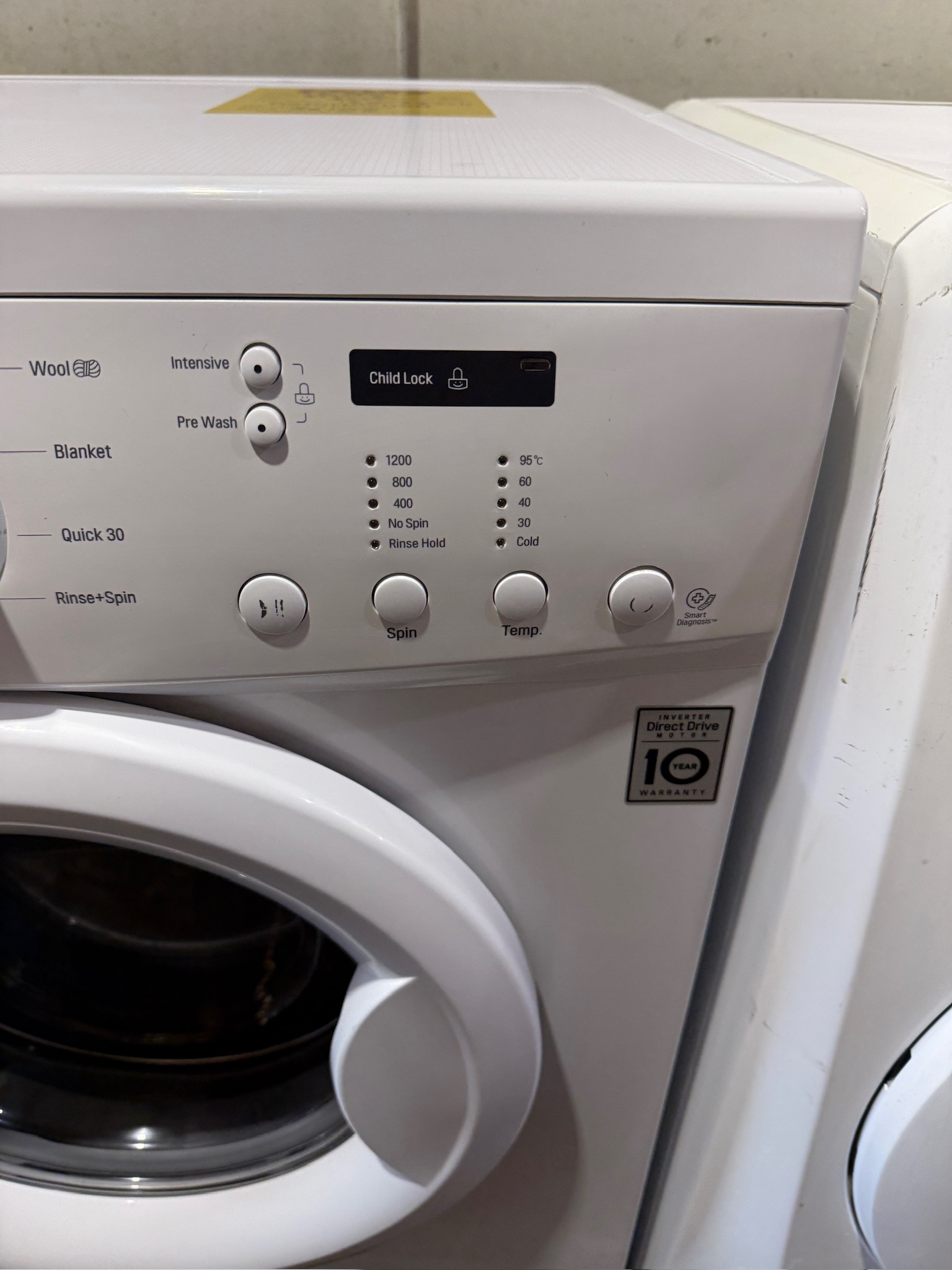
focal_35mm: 24
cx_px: 476
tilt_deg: -35.4
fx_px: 880
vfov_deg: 71.6
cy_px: 635
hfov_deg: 56.8
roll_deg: -0.2
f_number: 1.78
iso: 160
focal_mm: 6.76
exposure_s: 1/100
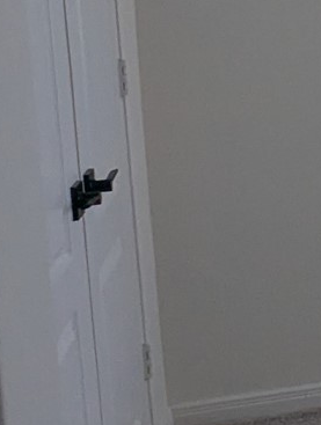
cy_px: 8
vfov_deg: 21.3
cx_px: 597
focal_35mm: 89
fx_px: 1096
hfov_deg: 14.4
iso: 211
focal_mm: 2.35
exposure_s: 1/82.9
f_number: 2.2
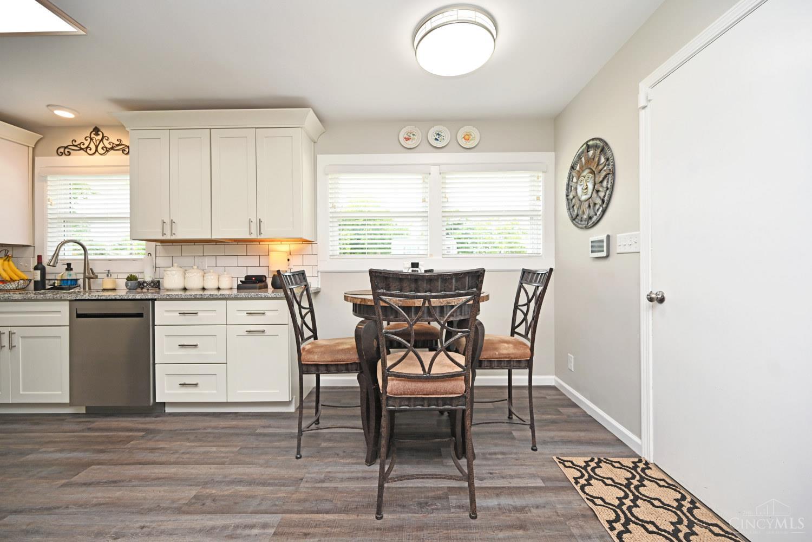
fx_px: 316
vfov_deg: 81.2
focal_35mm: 14
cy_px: 271
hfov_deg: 104.3
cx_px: 406
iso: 200
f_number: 5
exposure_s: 1/100
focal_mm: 14
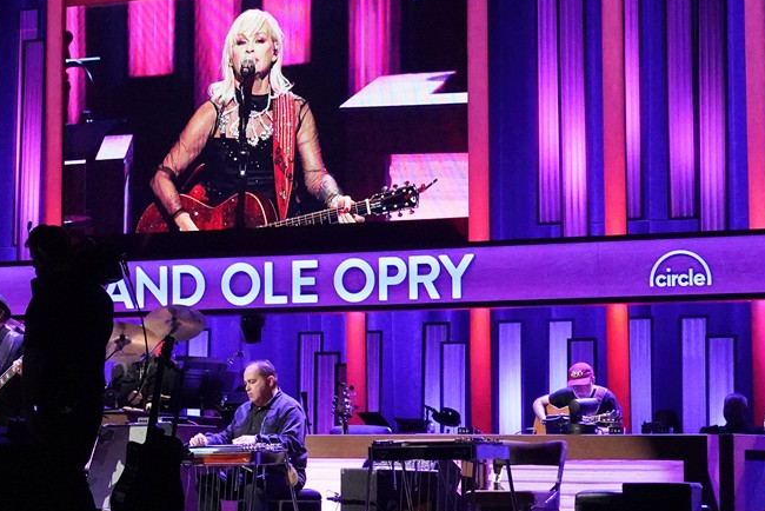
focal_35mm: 123
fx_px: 2615
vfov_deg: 11.1
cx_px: -18
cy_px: 174
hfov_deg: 16.3
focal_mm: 40
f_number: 5
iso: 12800
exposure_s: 1/100
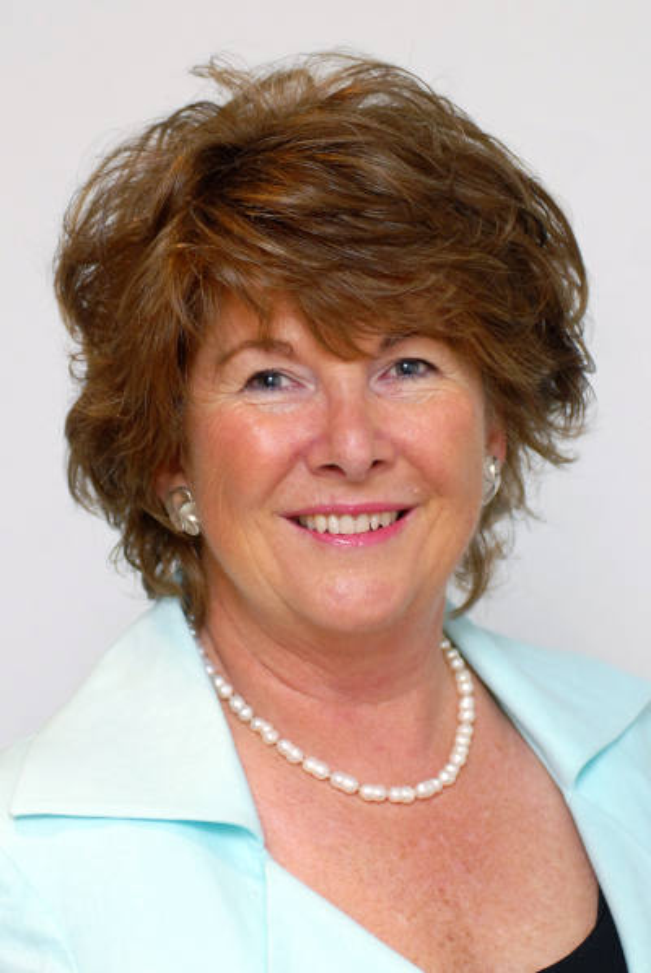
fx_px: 3247
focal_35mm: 120
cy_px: 486
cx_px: 326
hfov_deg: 11.4
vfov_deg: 17.0
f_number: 3.2
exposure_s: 1/80
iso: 400
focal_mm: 80
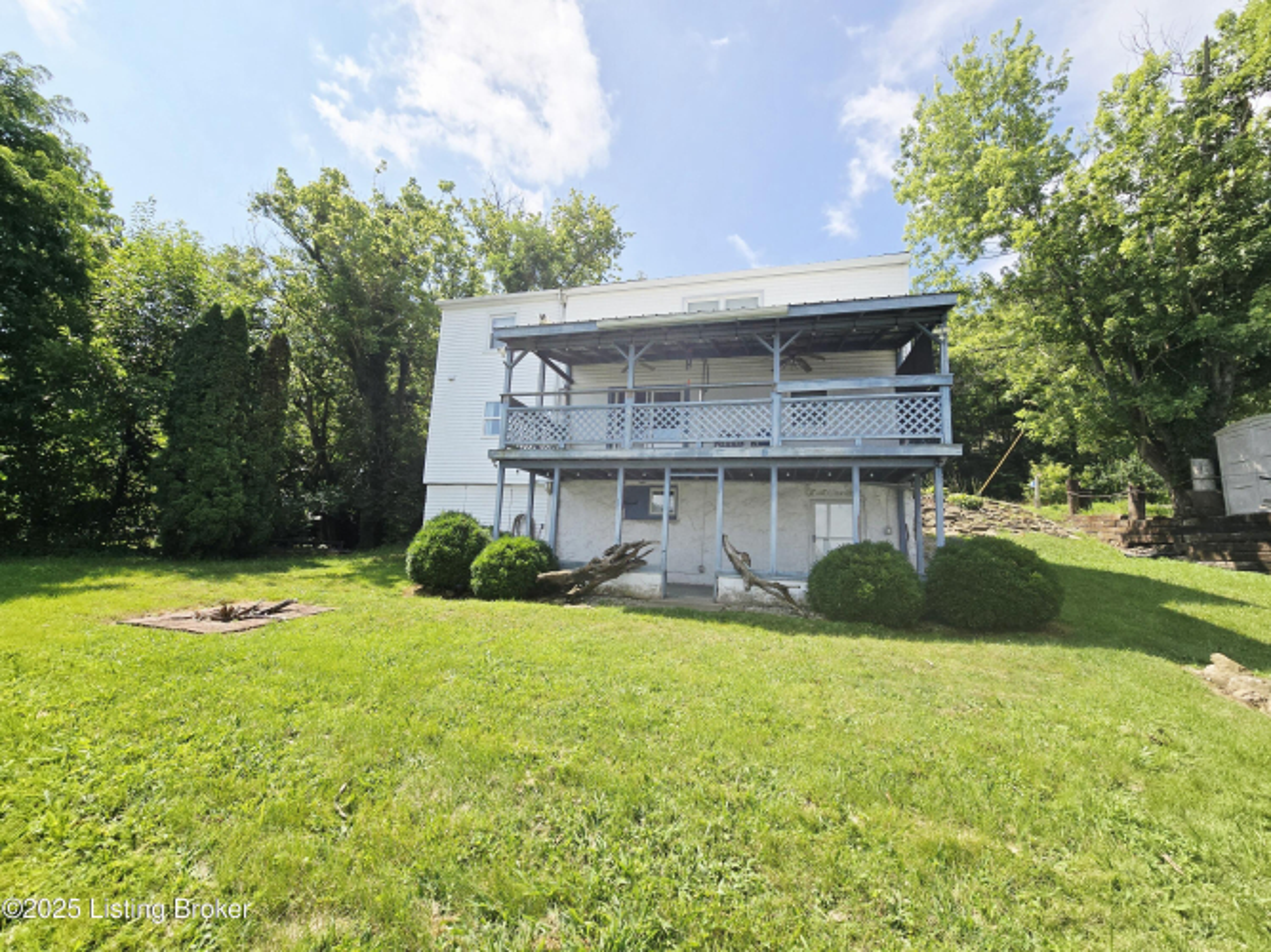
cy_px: 476
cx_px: 636
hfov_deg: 106.2
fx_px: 477
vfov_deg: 89.9
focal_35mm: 13
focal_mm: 2.2
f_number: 2.2
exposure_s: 1/2500
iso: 50
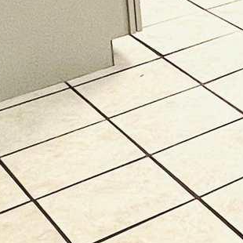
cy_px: -217
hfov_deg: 12.1
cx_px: 590
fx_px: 905
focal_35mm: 114
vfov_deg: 13.5
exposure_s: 1/120
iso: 250
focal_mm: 1.57
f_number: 1.8
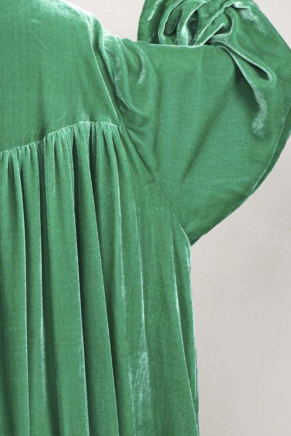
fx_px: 1660
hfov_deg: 9.9
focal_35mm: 137
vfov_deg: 14.8
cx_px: -64
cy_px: 399
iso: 200
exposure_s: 1/8
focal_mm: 32
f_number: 5.6
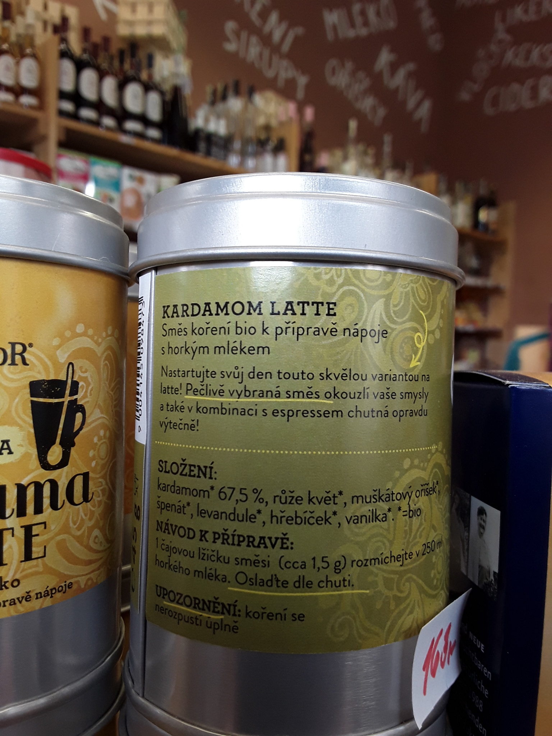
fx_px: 574
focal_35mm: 27
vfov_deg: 65.3
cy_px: 368
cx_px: 276
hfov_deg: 51.4
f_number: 1.9
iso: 50
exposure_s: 1/50
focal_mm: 2.91
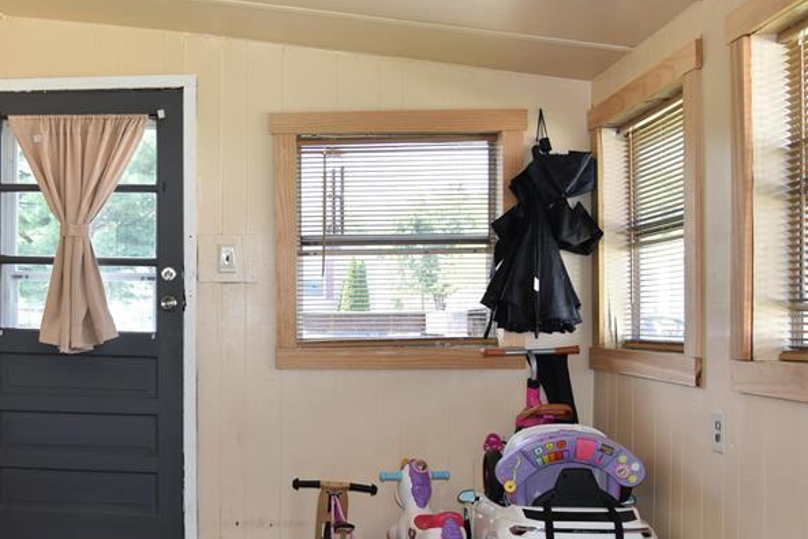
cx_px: 188
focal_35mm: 44
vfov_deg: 30.5
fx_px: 988
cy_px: 303
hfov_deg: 42.9
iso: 800
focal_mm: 24
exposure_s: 1/125
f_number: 5.6
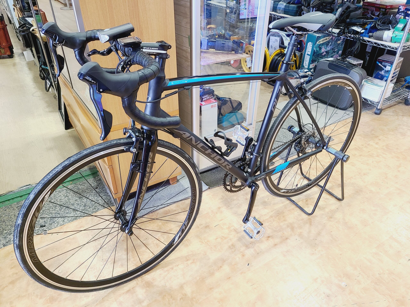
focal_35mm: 26
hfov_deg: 67.3
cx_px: 205
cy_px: 154
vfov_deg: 53.1
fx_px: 308
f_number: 1.8
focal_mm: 5.4
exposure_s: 1/50
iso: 200
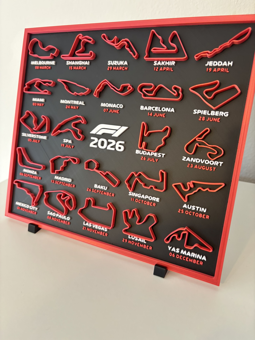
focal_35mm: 26
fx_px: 255
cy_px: 170
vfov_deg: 67.3
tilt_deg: -23.9
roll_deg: +0.7
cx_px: 128
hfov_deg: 53.1
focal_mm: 5.96
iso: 200
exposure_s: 1/50
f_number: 1.6
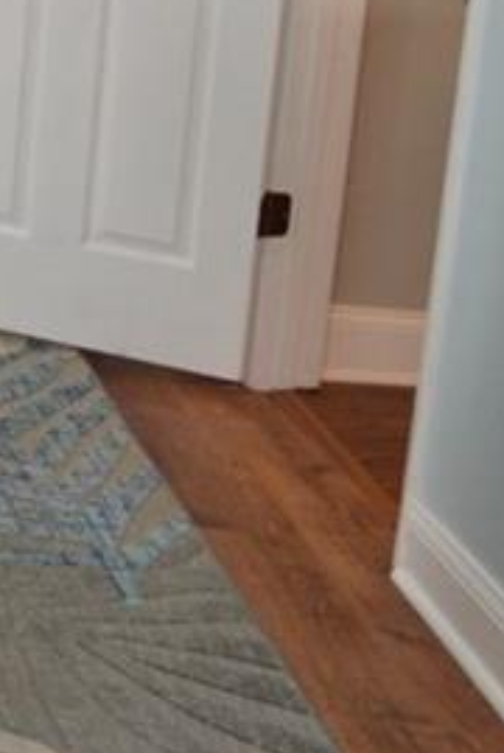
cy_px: 83
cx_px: -815
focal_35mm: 89
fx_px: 1864
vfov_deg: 22.3
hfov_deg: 11.7
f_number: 3.5
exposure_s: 1/60
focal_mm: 10
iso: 560
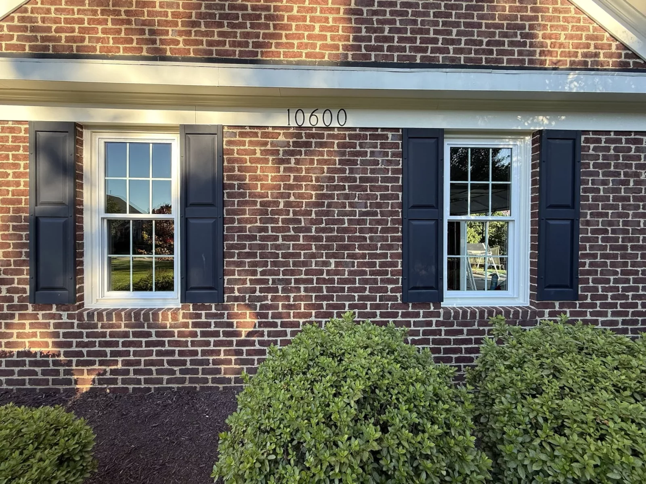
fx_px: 261
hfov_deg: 102.1
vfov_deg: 85.6
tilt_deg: -0.7
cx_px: 323
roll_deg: -1.3
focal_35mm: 14
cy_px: 242
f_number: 2.2
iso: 64
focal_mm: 2.22
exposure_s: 1/230
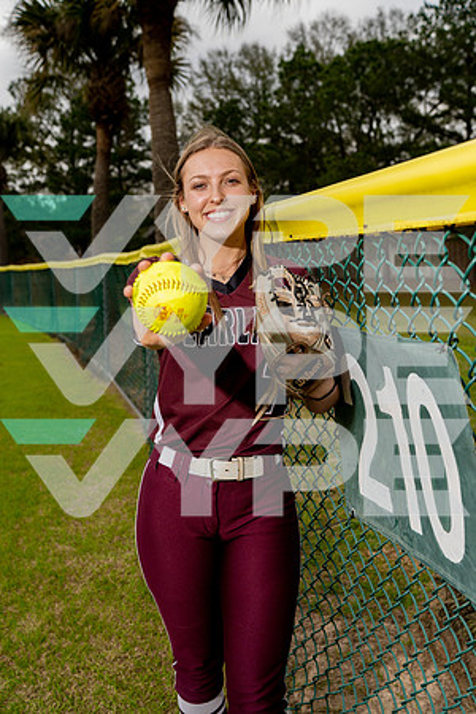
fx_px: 694
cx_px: 238
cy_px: 357
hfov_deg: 37.9
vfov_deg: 54.4
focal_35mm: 35
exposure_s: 1/250
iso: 100
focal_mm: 35
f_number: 4
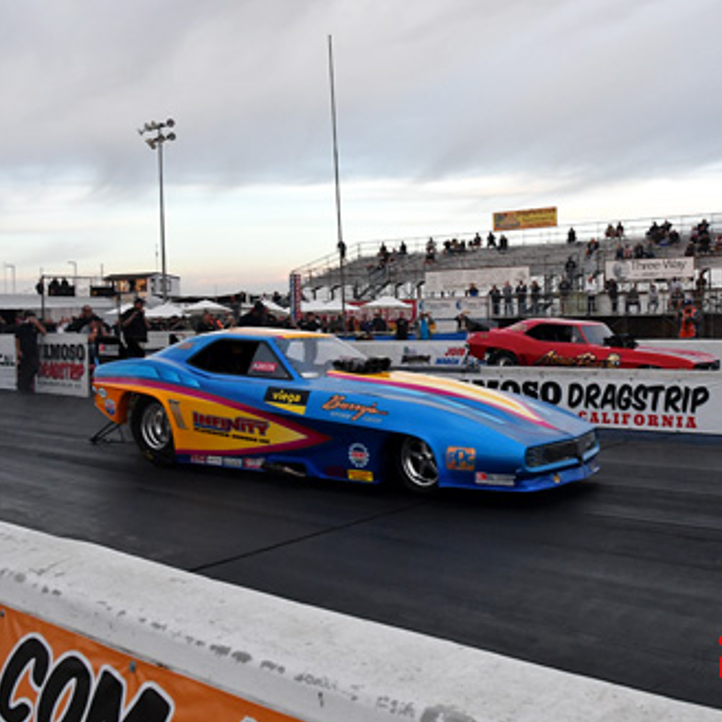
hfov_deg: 51.5
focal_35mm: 31
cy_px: 363
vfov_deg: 52.5
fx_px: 732
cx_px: 483
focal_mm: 16
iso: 2000
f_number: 5.6
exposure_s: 1/640
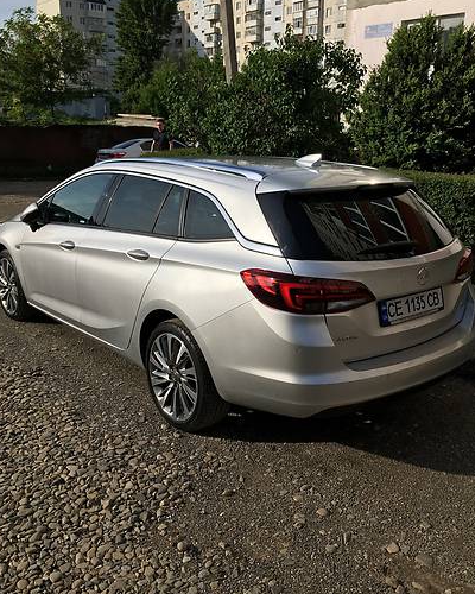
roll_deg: -0.8
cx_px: 255
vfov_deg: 52.8
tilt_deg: -13.1
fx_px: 597
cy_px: 276
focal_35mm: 34
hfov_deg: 43.3
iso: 25
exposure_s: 1/1672
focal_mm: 4.2
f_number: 2.2
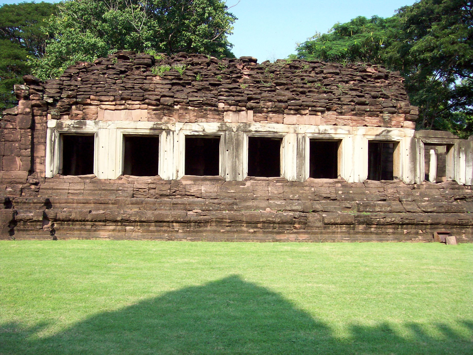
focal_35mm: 36
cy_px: 178
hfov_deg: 51.4
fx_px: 492
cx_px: 236
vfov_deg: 39.6
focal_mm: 6
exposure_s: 1/792
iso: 80
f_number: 2.7
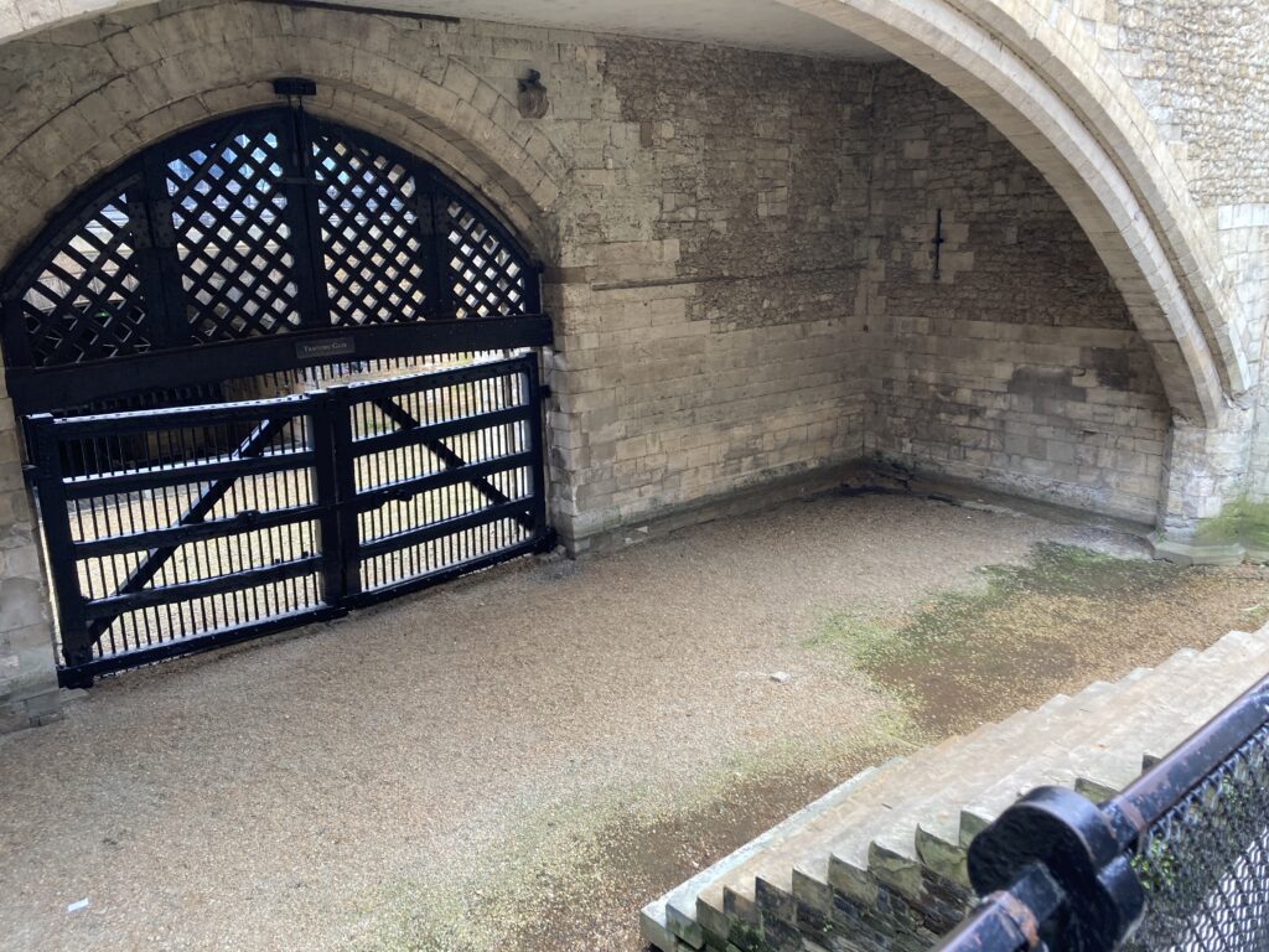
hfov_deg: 63.4
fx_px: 1026
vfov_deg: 49.7
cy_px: 476
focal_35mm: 28
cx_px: 634
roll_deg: +1.3
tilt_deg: -13.4
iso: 64
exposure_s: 1/121
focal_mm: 3.99
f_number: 1.8
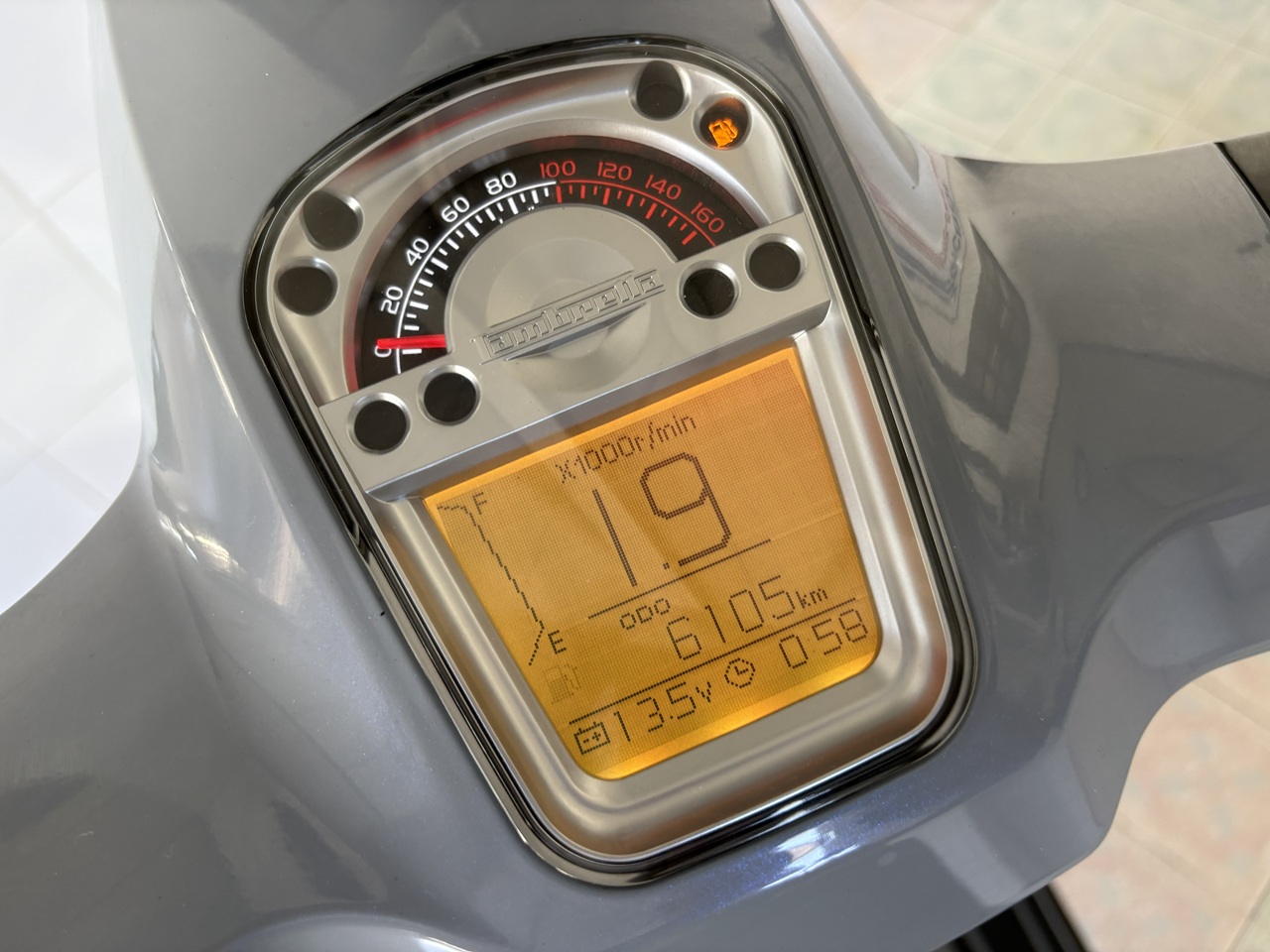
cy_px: 476
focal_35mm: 26
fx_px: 954
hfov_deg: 67.3
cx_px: 635
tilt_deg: -59.5
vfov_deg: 53.1
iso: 125
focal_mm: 5.96
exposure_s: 1/73
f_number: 1.6
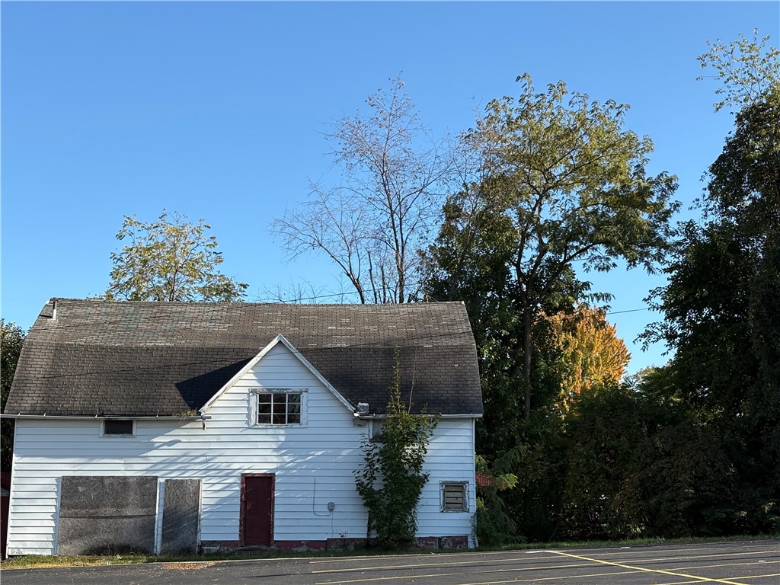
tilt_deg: +12.6
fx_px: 1172
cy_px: 292
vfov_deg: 28.0
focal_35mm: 52
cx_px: 390
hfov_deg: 36.8
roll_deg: +1.0
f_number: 1.6
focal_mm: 5.96
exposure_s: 1/1553
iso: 40
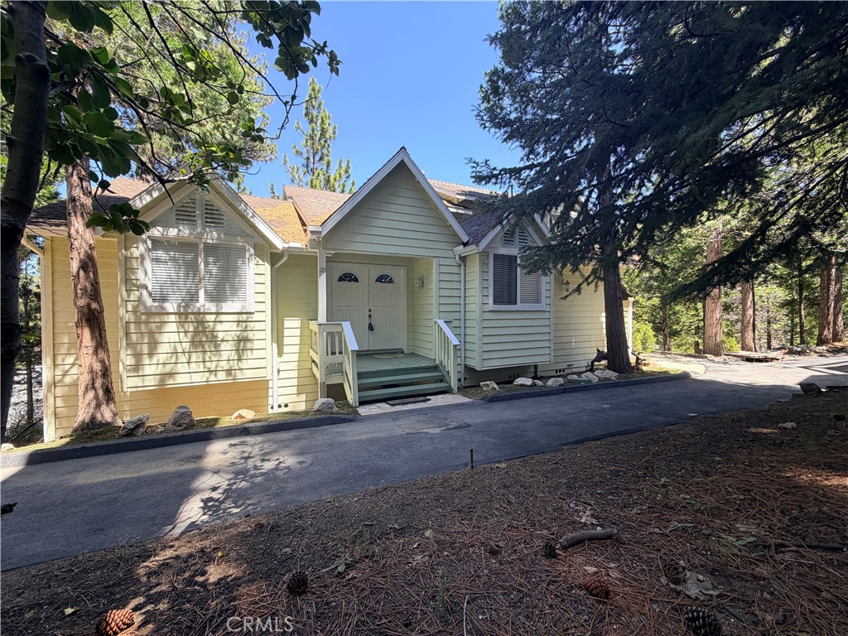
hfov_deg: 102.1
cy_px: 318
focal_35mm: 14
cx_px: 424
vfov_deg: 85.7
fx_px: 343
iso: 50
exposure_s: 1/260
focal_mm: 2.22
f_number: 2.2
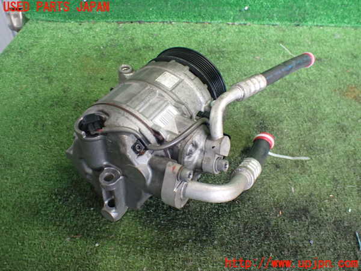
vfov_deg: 46.8
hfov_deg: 60.0
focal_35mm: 30
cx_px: 180
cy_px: 136
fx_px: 313
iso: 800
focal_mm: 5.4
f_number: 2.3
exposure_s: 1/80
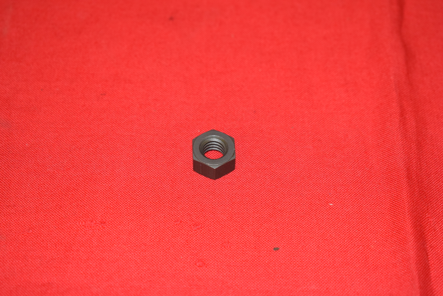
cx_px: 222
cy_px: 148
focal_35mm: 82
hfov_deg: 24.6
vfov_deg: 16.6
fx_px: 1015
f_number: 5.6
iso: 1250
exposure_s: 1/100
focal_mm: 55
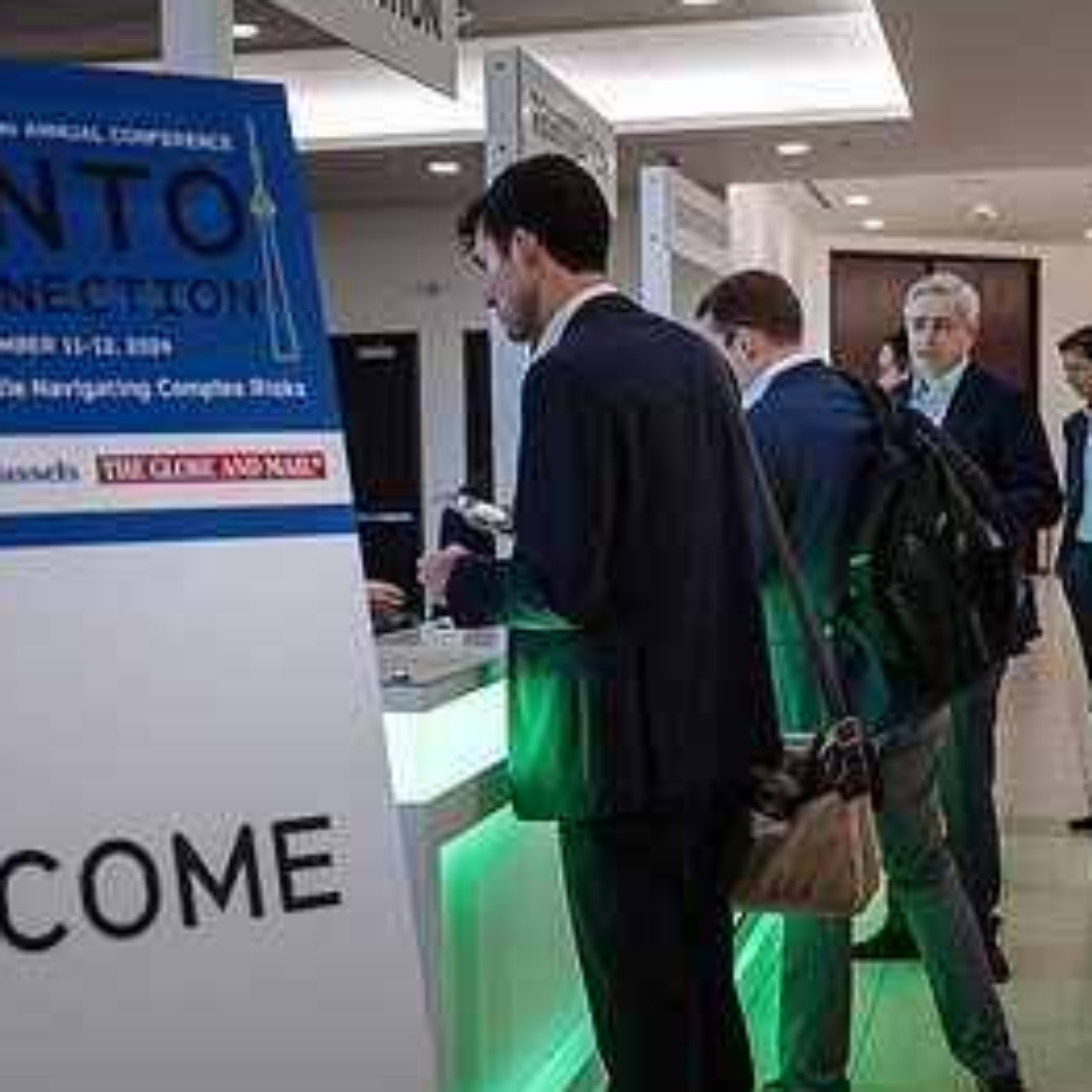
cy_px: 686
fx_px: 2248
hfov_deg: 27.3
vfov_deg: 27.2
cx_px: 492
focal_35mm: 63
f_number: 4
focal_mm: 33.5
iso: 800
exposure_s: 1/160
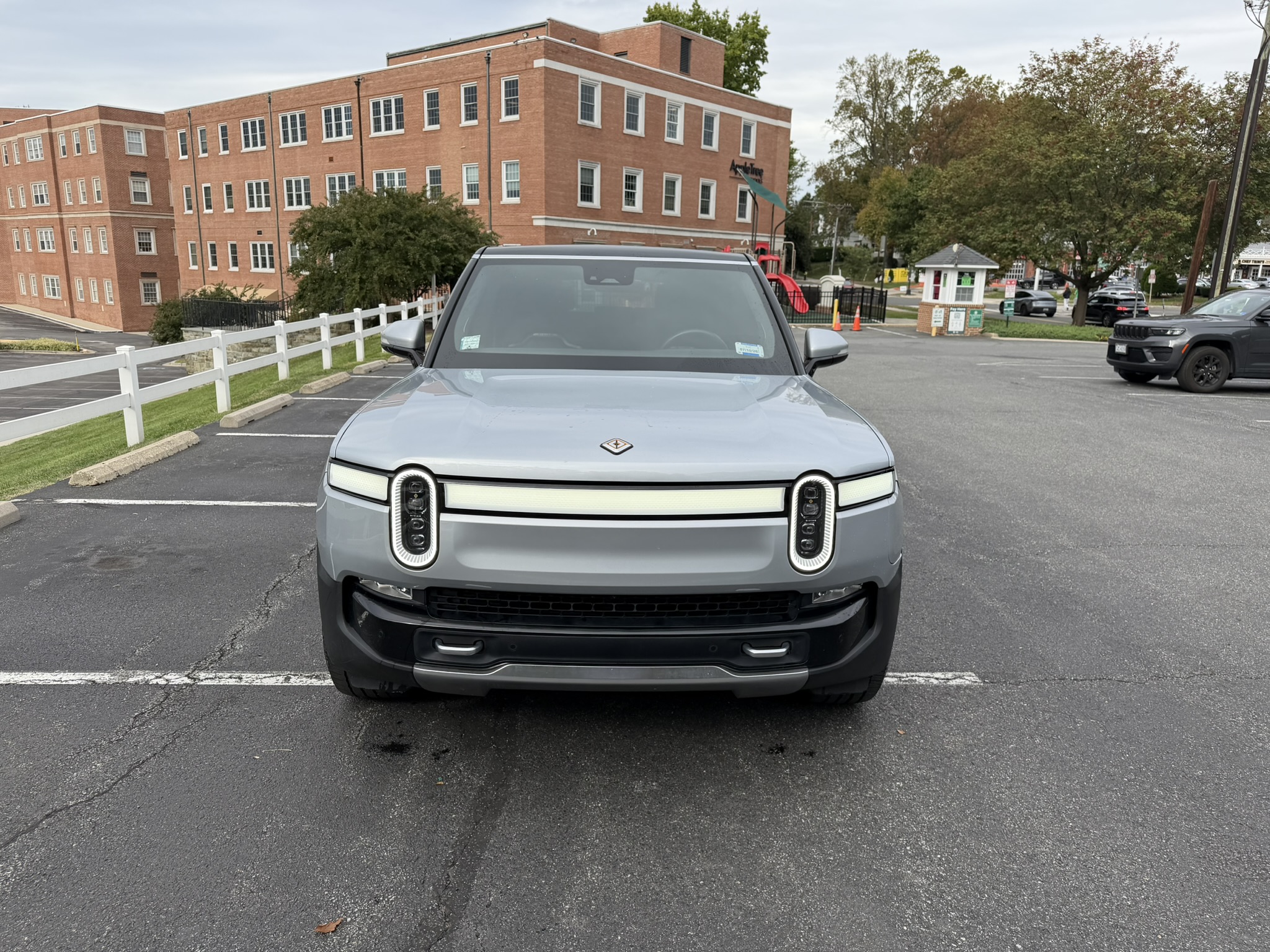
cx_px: 635
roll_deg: -1.7
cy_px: 476
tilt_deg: -13.5
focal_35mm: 24
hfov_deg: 71.6
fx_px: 881
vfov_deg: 56.8
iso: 80
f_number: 1.78
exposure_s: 1/1812
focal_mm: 6.76
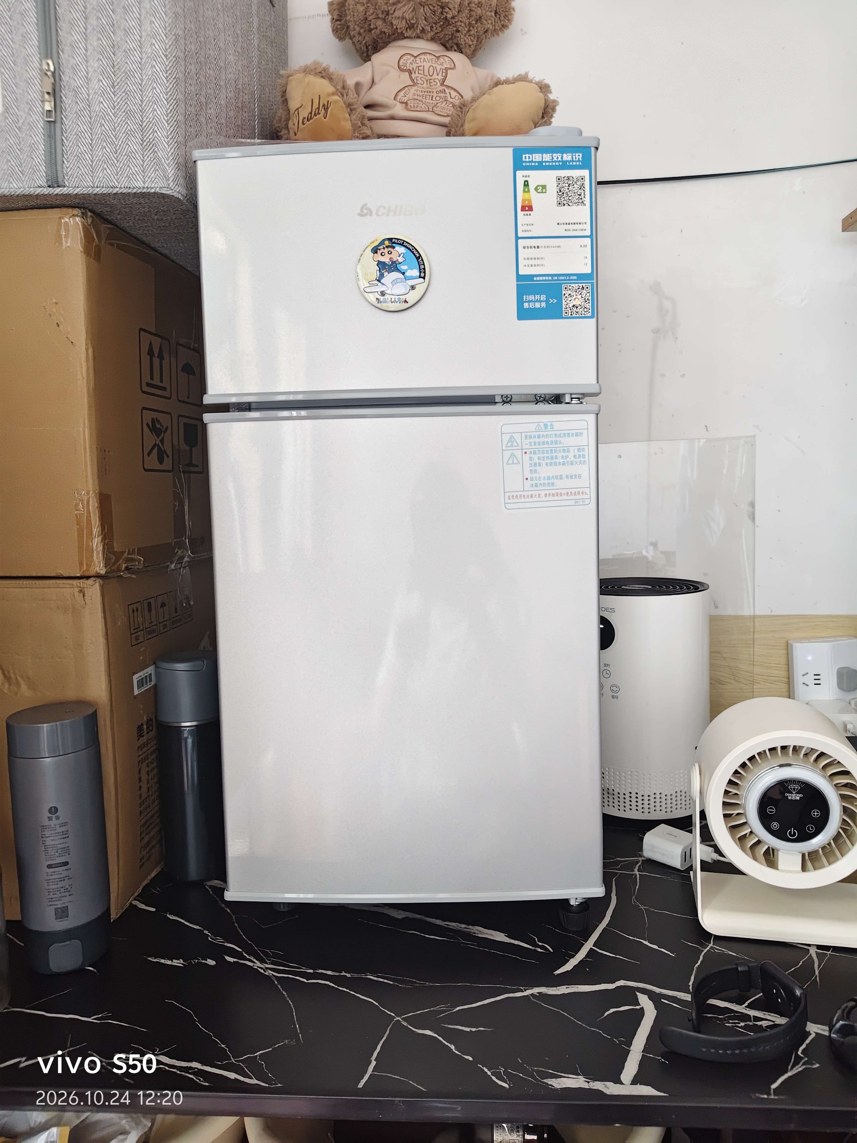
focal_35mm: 23
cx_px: 428
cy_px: 572
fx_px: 759
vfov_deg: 73.9
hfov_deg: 58.9
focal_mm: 5.56
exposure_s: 1/50
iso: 1401
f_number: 1.88
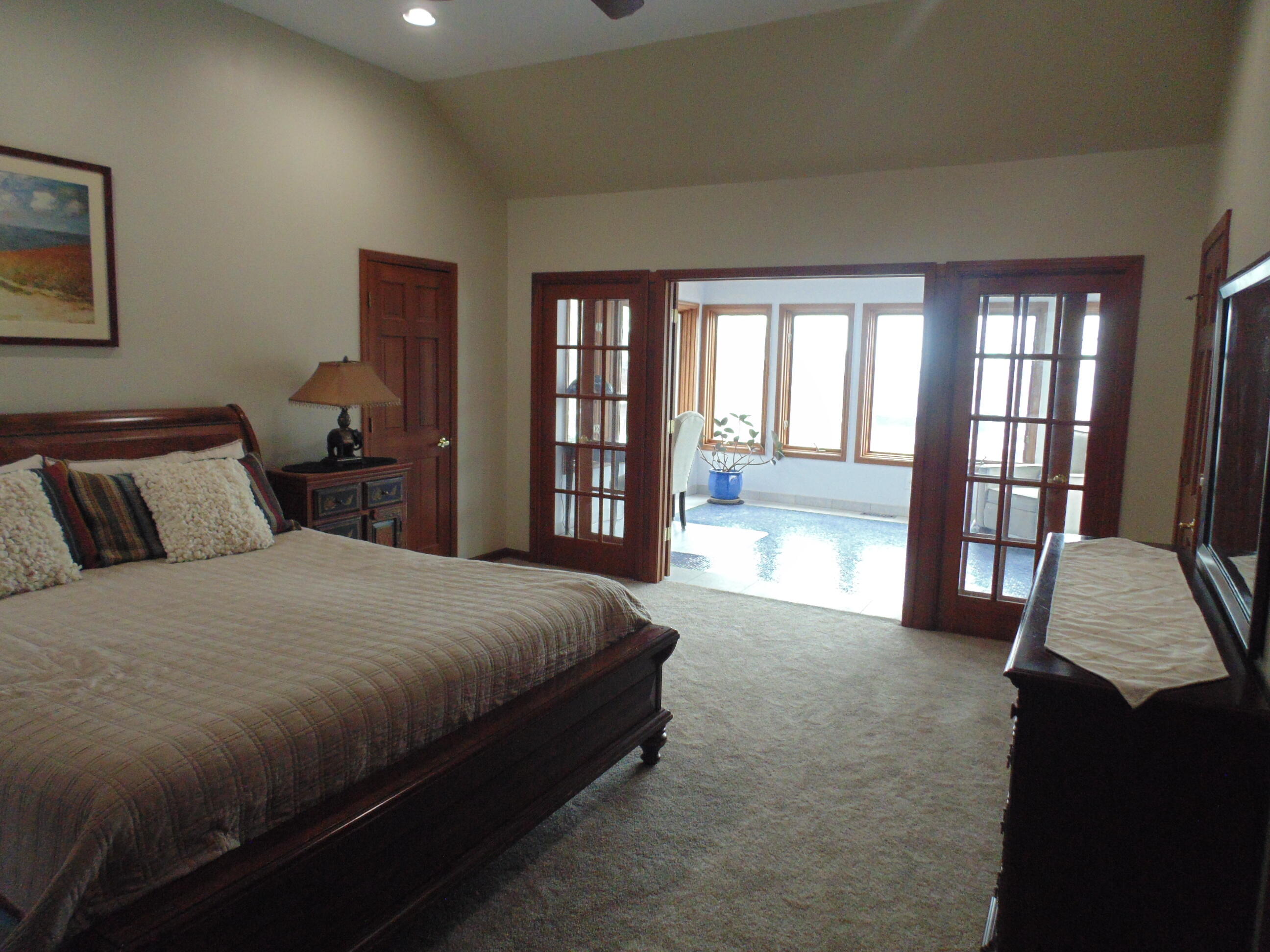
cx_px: 635
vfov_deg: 61.1
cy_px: 476
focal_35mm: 22
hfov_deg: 76.4
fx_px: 807
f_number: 3.1
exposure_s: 1/30
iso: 250
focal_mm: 4
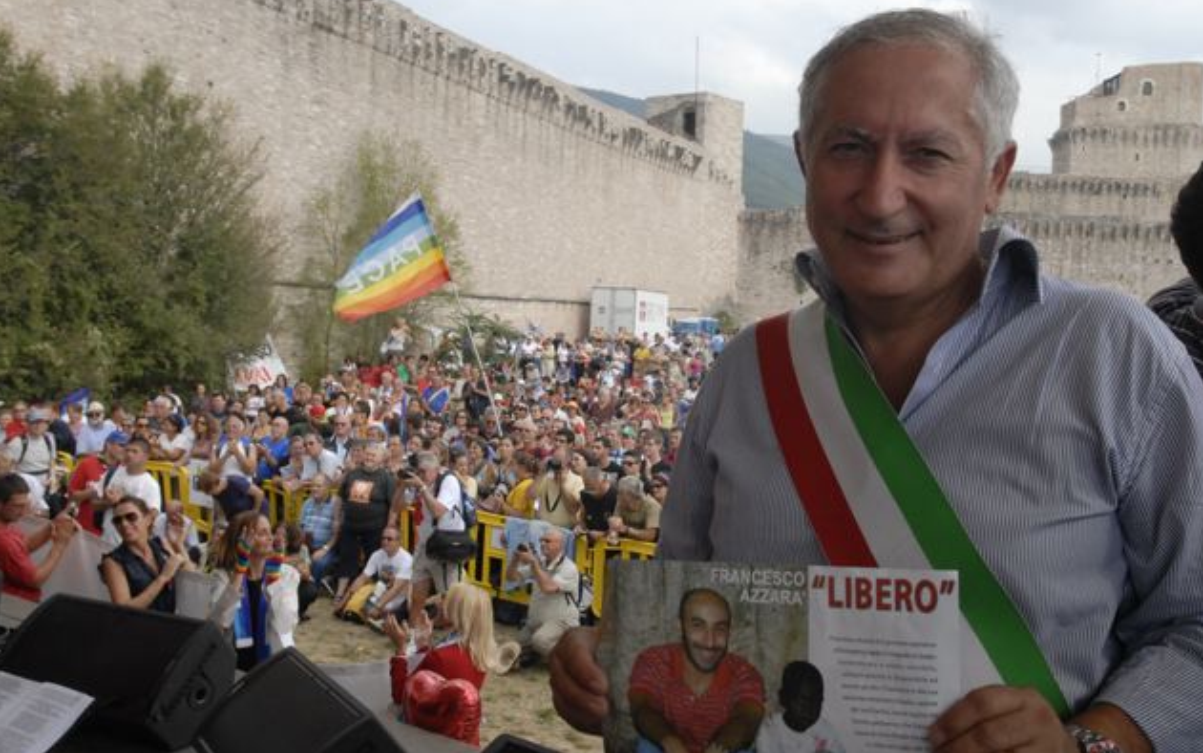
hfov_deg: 61.2
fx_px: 1017
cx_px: 601
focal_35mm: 31
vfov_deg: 40.6
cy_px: 398
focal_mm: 20
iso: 400
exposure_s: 1/250
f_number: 7.1
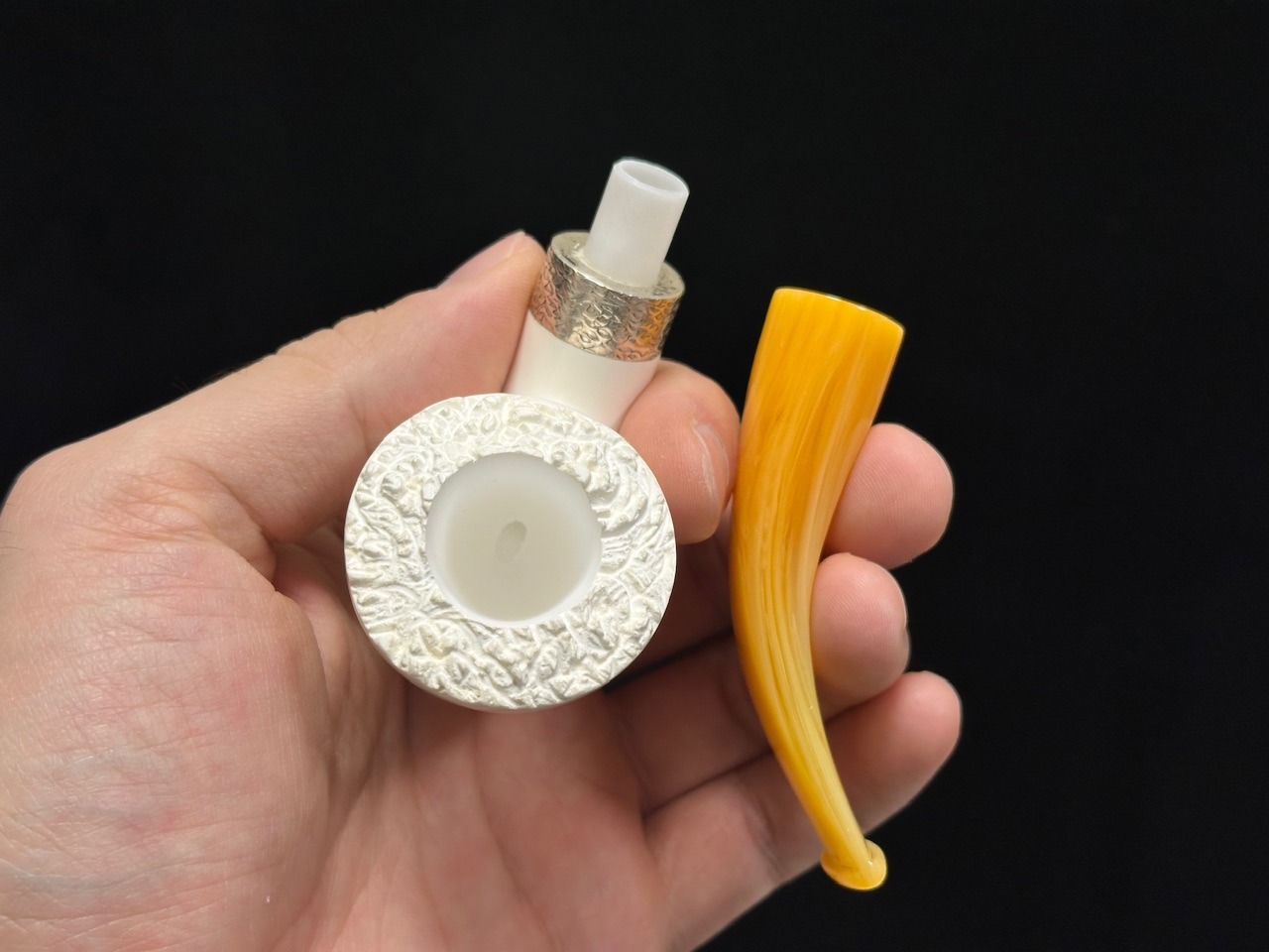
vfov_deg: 30.3
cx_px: 634
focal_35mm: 48
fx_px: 1760
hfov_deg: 39.7
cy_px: 476
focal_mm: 6.86
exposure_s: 1/100
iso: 64
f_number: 1.78
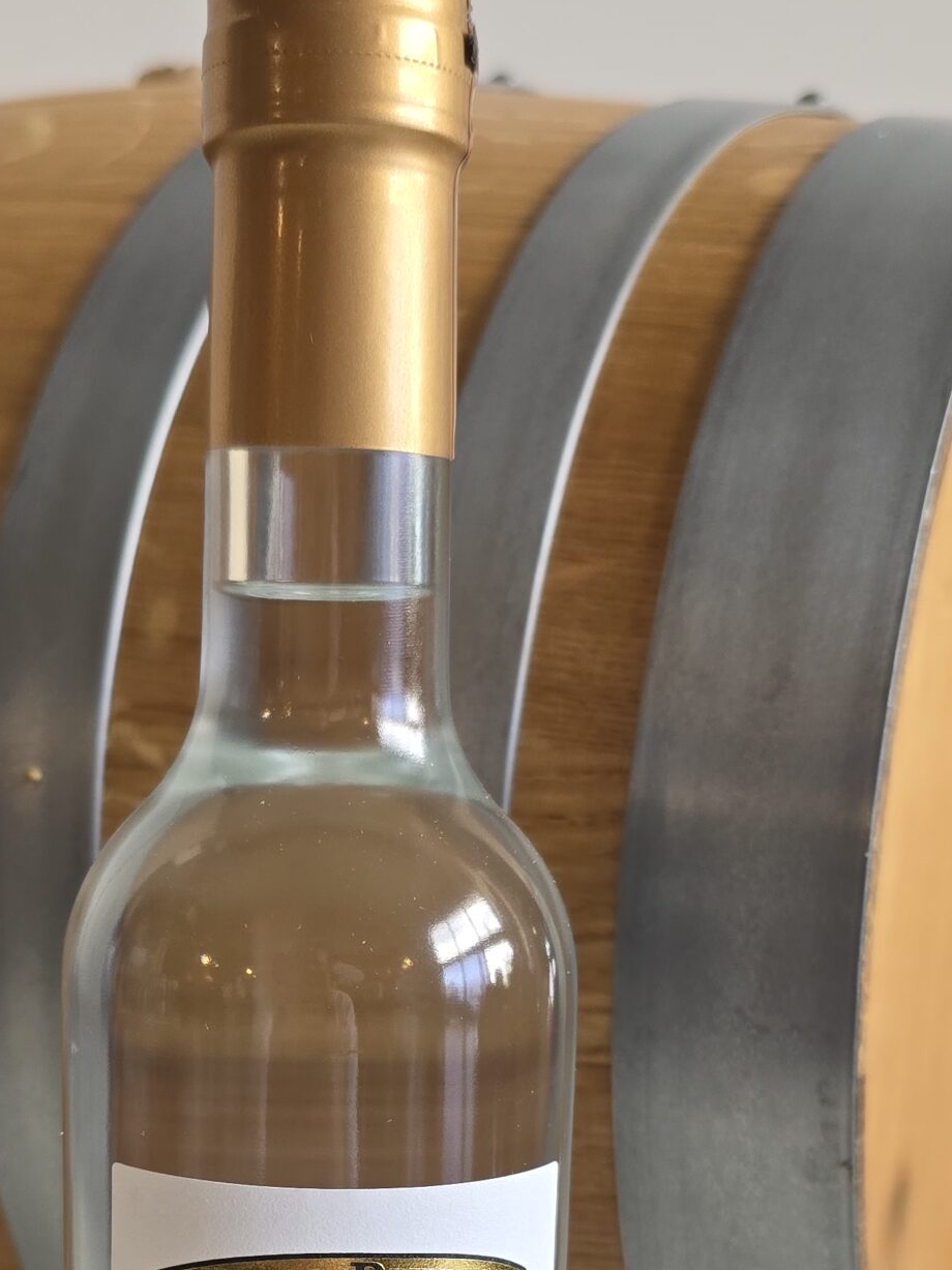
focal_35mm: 54
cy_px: 1064
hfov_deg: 26.9
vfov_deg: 34.2
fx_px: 1980
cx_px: 315
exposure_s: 1/100
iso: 100
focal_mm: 6.3
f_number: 1.7
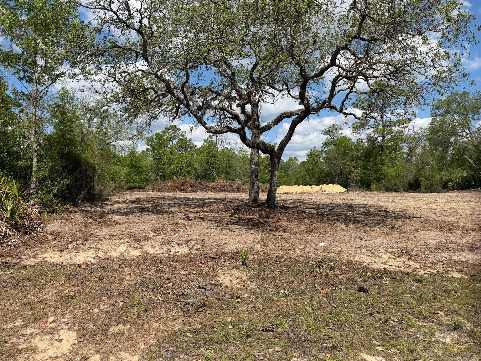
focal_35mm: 25
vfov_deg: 54.9
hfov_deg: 69.4
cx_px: 234
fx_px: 347
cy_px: 174
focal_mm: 6.76
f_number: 1.78
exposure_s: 1/5319
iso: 80
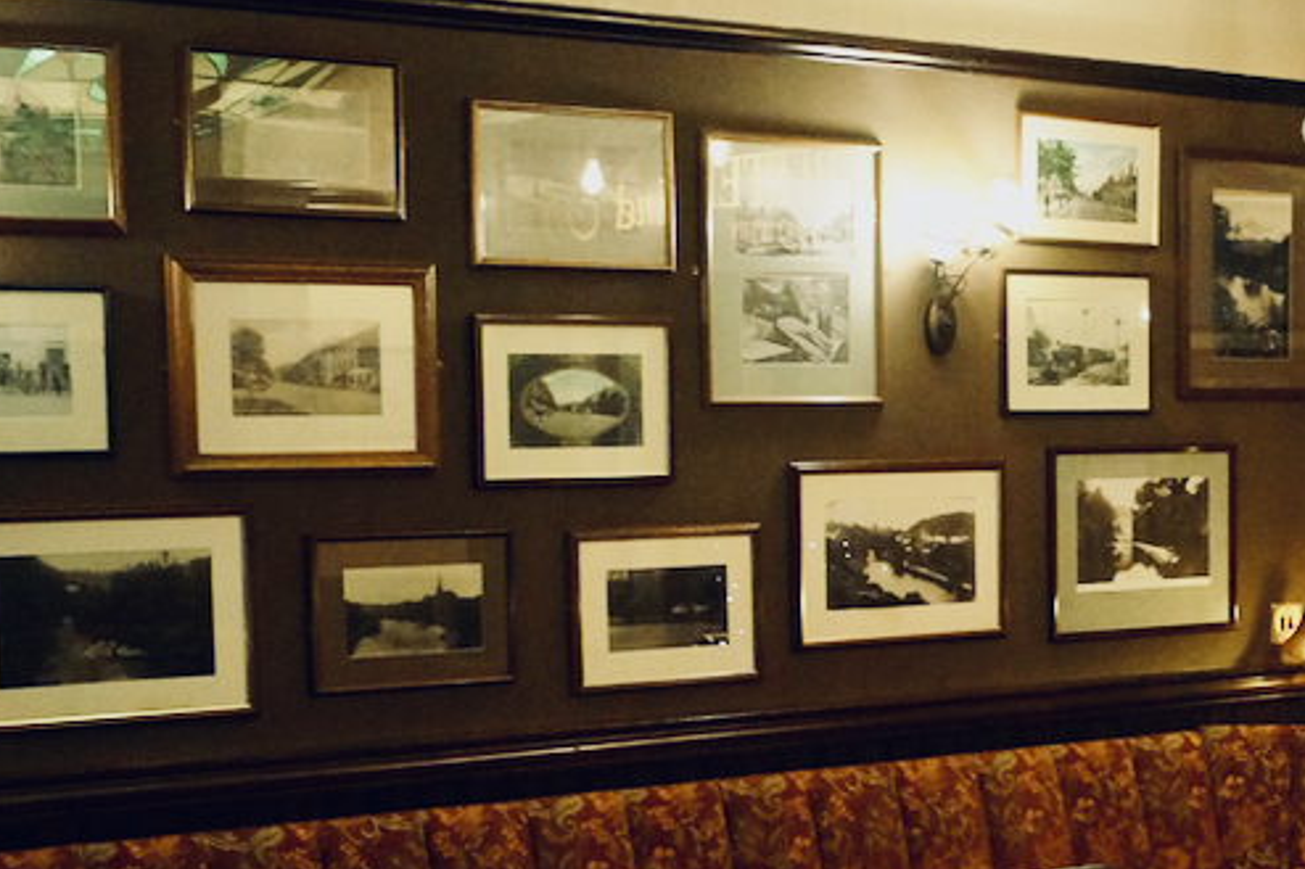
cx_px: 1226
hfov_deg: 27.6
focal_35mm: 70
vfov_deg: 19.3
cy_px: 672
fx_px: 2537
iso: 3200
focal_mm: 18
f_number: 3.5
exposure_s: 1/40
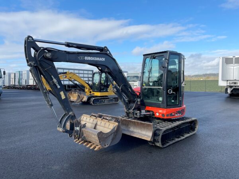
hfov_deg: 67.3
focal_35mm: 26
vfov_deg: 53.1
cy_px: 90
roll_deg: +2.3
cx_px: 120
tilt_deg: -1.7
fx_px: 180
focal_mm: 4.2
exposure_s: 1/1855
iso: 32
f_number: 1.6
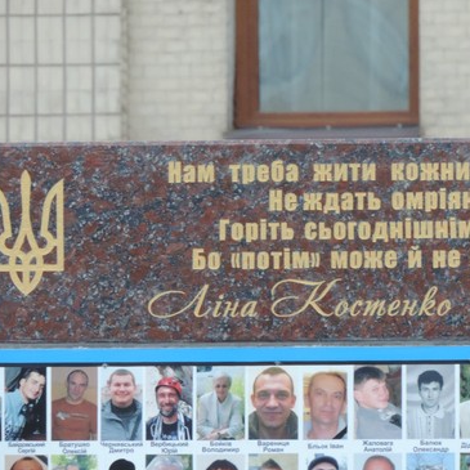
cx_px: 278
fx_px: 12274
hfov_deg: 2.2
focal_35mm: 799
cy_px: 241
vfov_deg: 2.2
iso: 800
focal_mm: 107
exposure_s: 1/60
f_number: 4.9
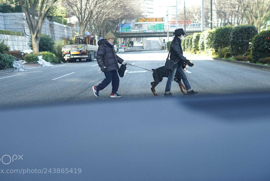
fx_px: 473
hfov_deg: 31.9
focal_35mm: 63
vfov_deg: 21.6
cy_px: 74
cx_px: 140
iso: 2000
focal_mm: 50
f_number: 2.8
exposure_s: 1/1250
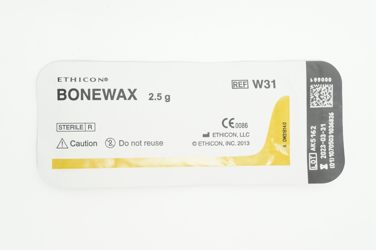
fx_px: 563
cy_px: 125
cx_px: 188
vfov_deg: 25.0
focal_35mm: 54
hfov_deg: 36.9
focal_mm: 36
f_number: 8
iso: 400
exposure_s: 1/15
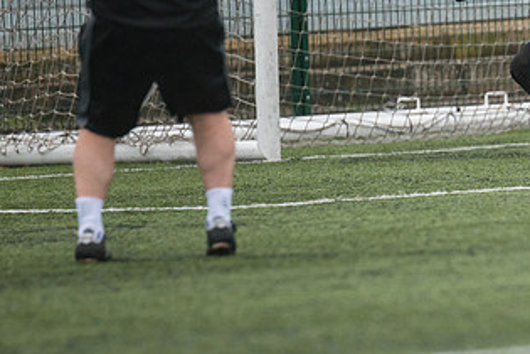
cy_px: 137
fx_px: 10732
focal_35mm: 729
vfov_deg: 1.9
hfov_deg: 2.8
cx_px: 575
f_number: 2.8
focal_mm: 300
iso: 2000
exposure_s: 1/1250
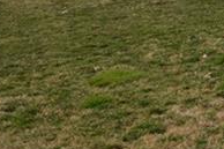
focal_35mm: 95
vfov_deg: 13.6
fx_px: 591
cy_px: -70
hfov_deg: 13.9
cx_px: 555
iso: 100
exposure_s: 1/200
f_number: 8
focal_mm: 12
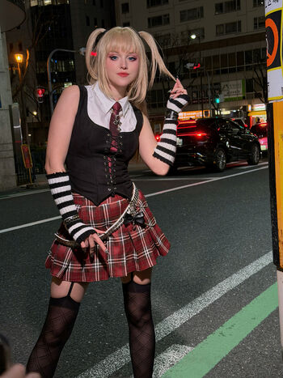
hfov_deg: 30.3
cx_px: 142
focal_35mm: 48
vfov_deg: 39.7
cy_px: 189
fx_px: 523
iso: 160
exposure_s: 1/60
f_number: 1.78
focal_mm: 6.76
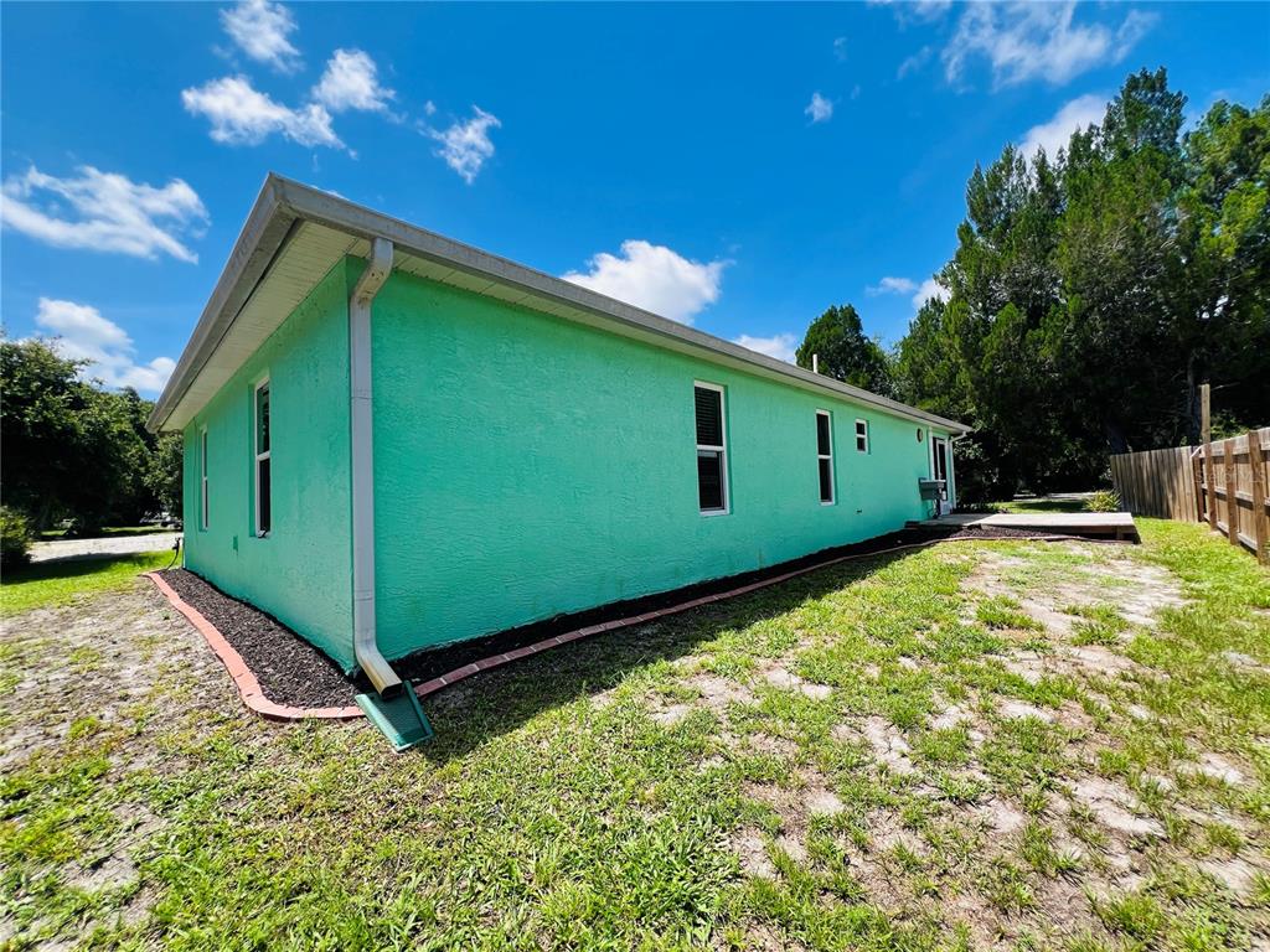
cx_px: 635
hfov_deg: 106.2
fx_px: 477
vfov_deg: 89.9
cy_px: 476
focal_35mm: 13
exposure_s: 1/986
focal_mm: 1.57
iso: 32
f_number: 1.8
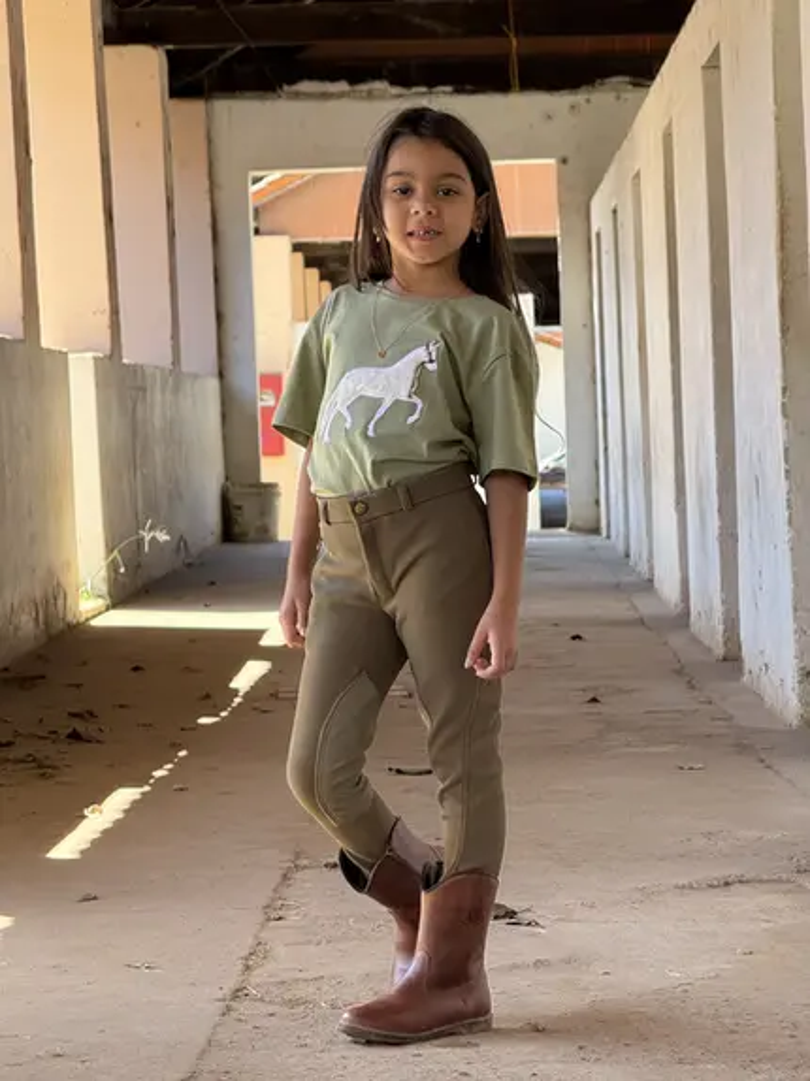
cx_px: 405
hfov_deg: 12.3
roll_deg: +2.0
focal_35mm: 120
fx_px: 3747
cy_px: 540
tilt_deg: -2.3
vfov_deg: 16.4
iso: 50
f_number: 2.8
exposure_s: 1/105
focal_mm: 15.66
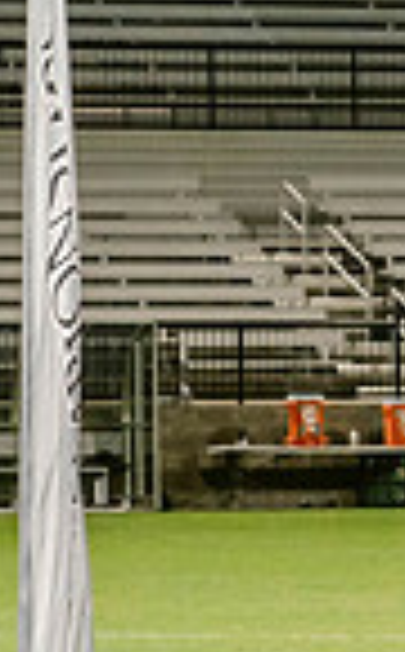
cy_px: 679
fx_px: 7472
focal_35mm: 421
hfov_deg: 3.0
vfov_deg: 5.0
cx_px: 1575
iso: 2000
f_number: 4.5
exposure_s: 1/200
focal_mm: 70
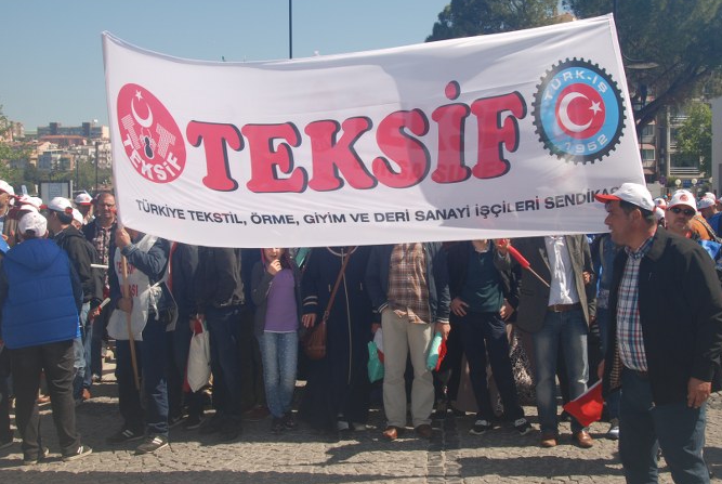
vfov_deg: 27.8
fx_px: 976
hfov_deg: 40.5
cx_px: 397
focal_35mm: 49
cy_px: 207
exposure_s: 1/200
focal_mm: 27
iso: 100
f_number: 9
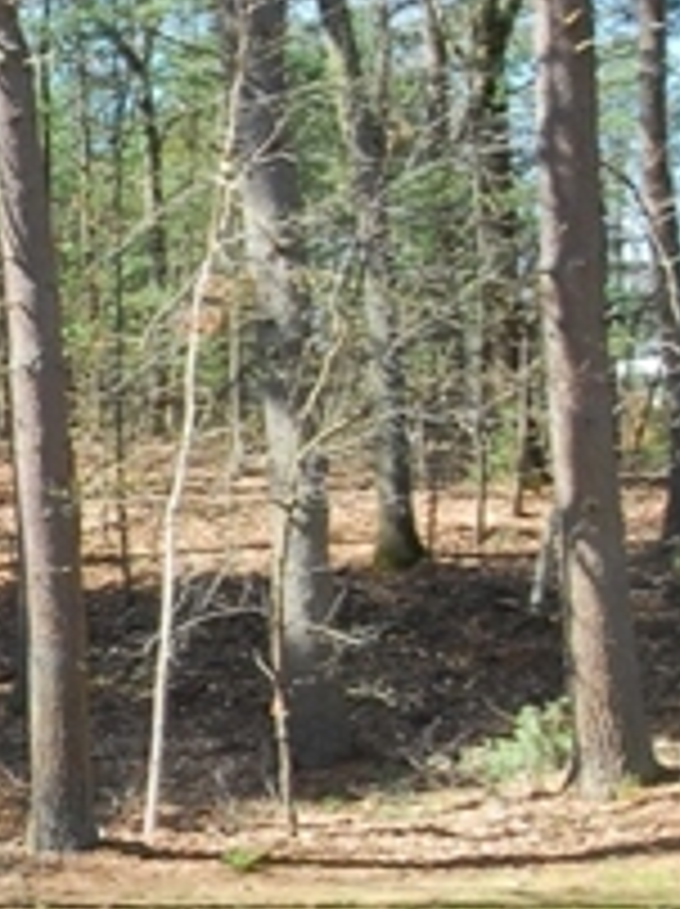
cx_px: -892
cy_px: 608
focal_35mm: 84
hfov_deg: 13.4
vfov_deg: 23.1
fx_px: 2211
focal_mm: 11.5
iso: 500
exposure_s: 1/60
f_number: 11
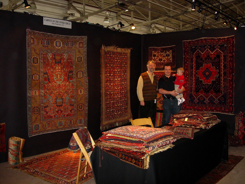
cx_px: 122
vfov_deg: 37.7
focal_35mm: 38
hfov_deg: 49.0
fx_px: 269
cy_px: 92
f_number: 2.8
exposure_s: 1/161
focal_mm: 7.8
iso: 200
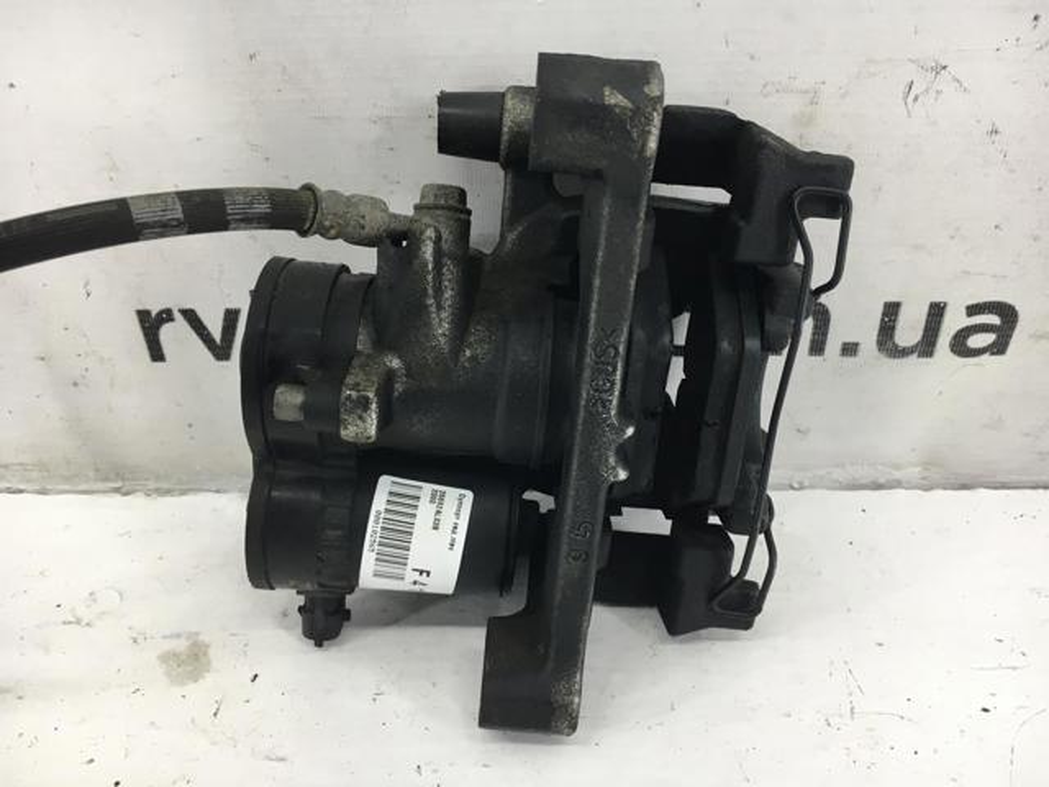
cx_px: 524
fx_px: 879
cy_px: 394
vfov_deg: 48.2
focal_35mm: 29
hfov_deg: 61.7
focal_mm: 4.15
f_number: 2.2
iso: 32
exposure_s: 1/33
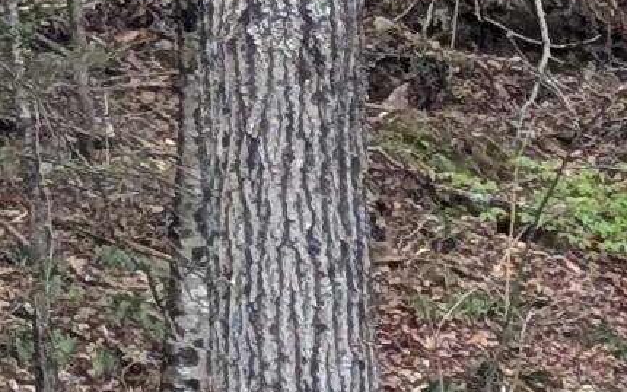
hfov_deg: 5.5
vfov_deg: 3.5
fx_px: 6204
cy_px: -918
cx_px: -1150
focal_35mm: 363
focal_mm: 6.9
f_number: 1.68
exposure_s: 1/239
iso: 20
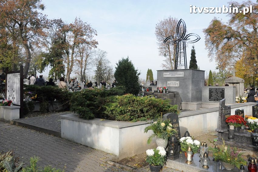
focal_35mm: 32
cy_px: 86
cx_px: 129
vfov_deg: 41.6
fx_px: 226
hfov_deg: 59.5
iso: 800
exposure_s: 1/500
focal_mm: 21
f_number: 11
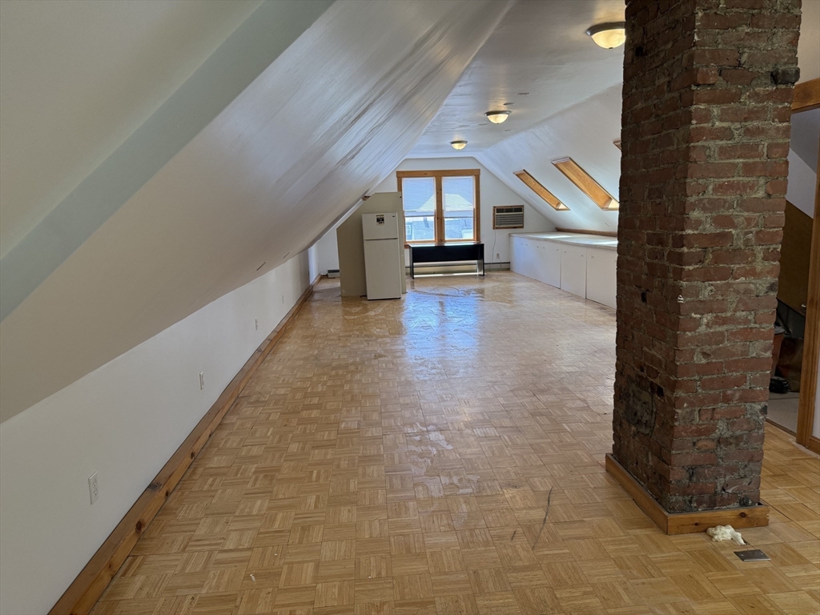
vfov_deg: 56.8
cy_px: 308
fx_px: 569
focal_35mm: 24
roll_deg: +2.0
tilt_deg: -9.1
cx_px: 410
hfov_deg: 71.6
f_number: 1.78
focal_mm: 6.76
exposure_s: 1/230
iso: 160
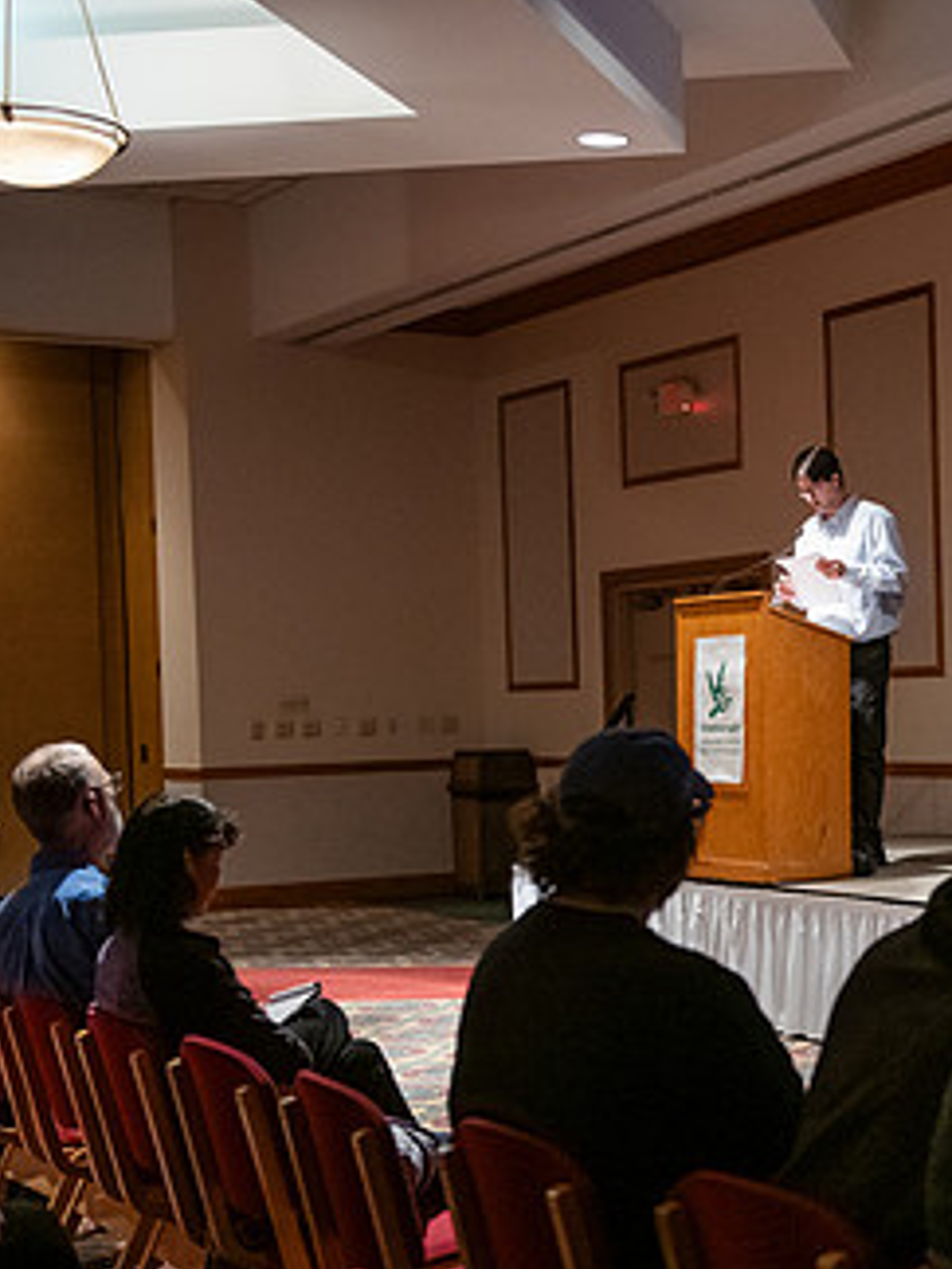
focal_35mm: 62
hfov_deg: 22.8
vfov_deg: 31.1
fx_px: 2273
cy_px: 750
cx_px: 944
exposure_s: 1/160
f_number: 2.8
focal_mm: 36
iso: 3200
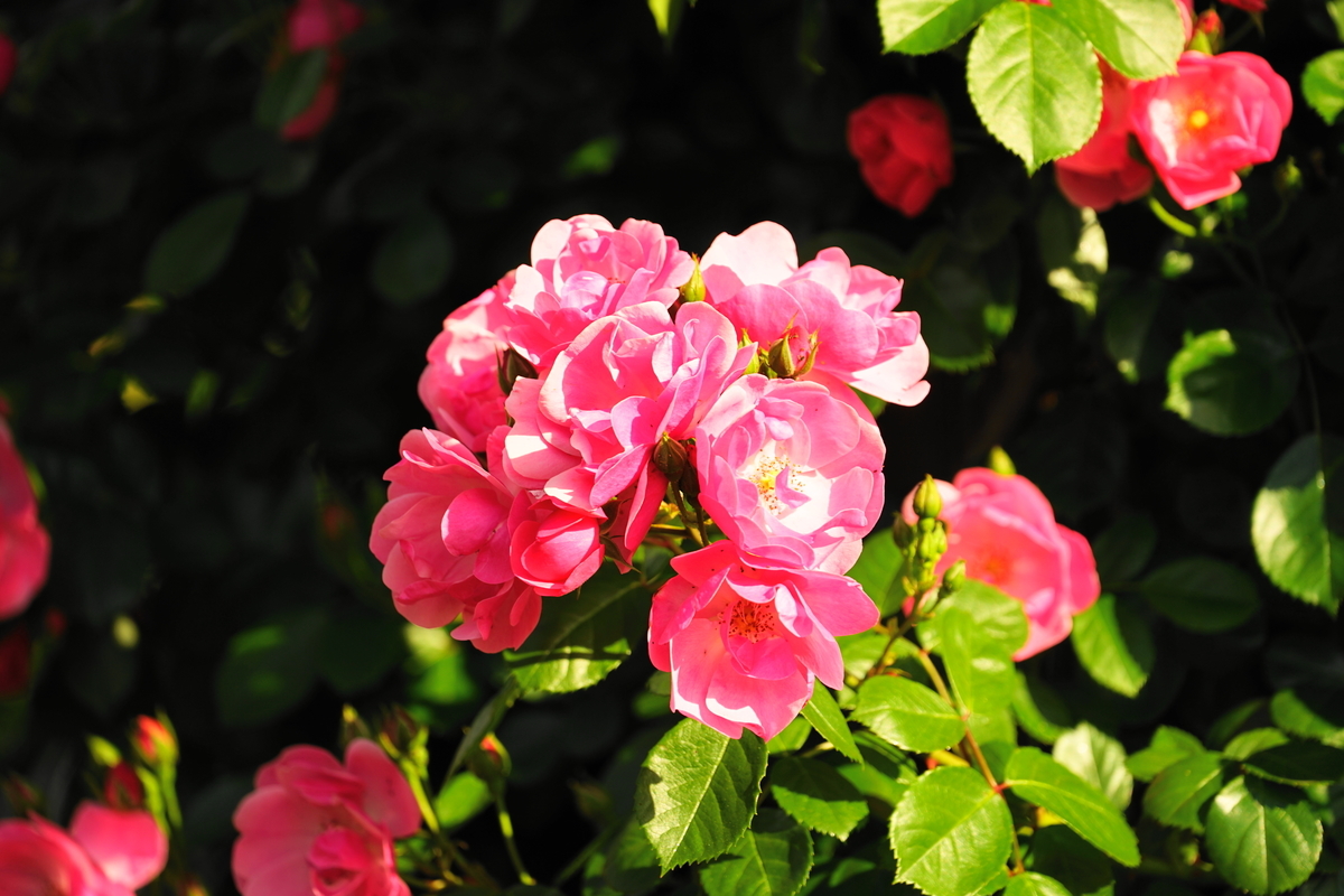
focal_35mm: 300
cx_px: 672
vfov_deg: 4.6
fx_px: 11199
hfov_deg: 6.9
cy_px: 448
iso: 100
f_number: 5.6
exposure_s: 1/320
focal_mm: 300
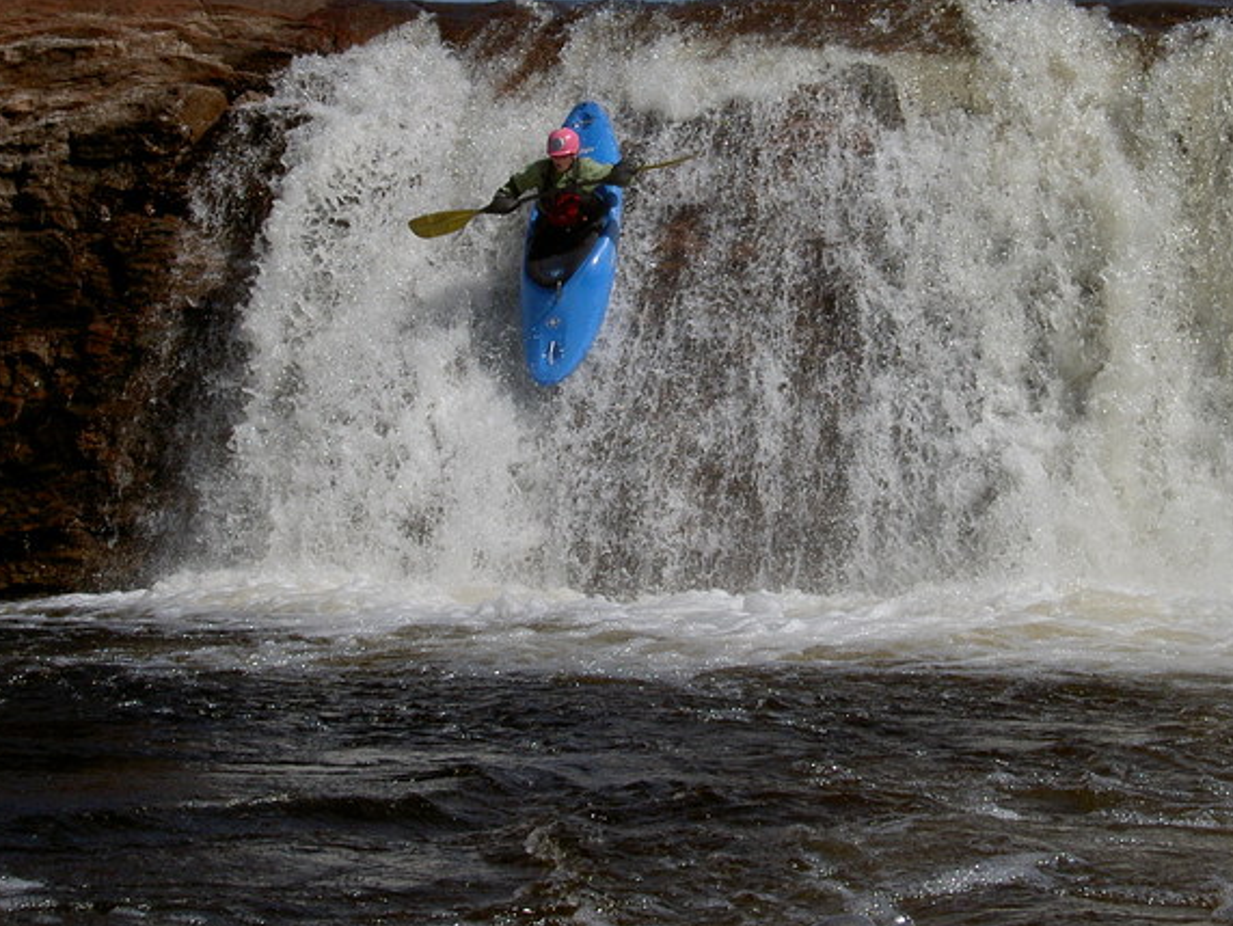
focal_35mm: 84
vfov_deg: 17.5
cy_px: 315
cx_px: 799
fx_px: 2994
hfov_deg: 23.2
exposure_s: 1/640
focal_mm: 9.9
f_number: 6.4
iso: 50
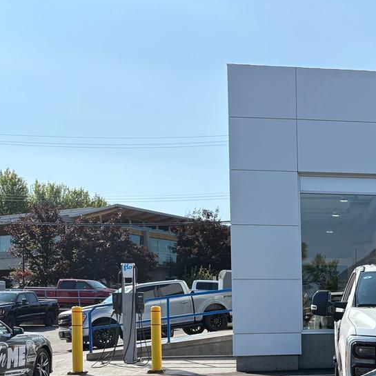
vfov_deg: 30.5
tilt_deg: -0.9
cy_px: 324
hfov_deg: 28.8
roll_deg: +0.9
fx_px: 664
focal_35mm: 54
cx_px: 408
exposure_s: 1/3279
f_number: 1.6
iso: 64
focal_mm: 5.96
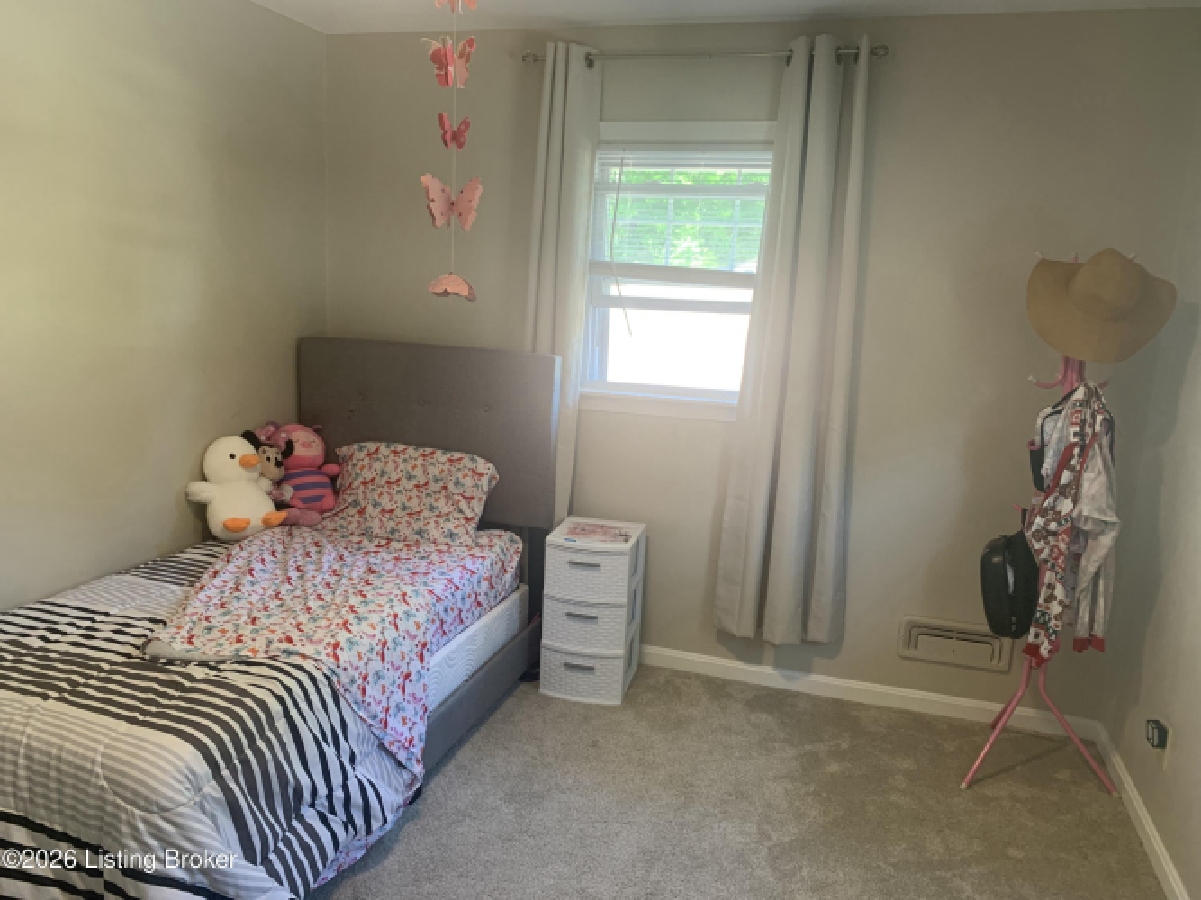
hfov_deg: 67.3
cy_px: 450
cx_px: 600
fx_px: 902
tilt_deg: -10.6
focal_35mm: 26
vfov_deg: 53.0
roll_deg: -2.9
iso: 100
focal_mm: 4.25
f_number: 1.8
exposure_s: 1/60
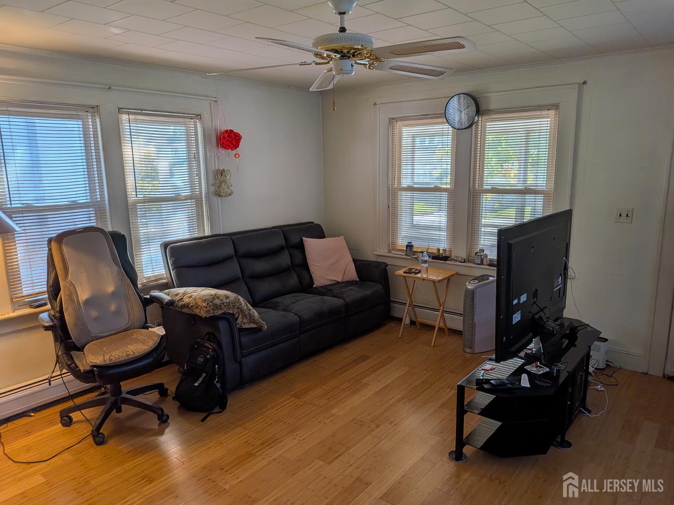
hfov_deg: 71.6
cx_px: 337
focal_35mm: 24
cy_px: 252
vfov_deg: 56.8
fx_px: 467
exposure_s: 1/405
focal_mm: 4.53
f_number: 1.7
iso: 26
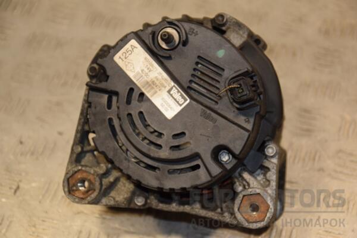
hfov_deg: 18.2
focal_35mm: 112
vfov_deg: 12.2
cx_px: 178
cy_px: 119
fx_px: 1116
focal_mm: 75
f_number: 5.3
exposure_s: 1/200
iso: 800
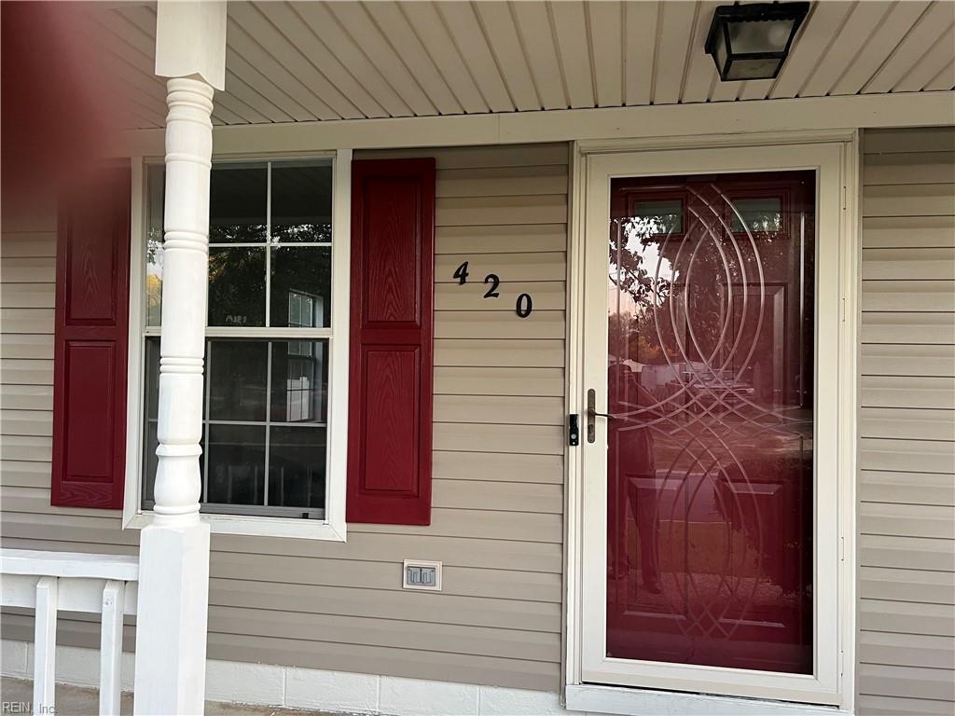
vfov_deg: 53.1
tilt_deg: +1.1
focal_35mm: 26
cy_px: 358
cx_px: 478
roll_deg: +0.1
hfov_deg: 67.3
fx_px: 717
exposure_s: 1/88
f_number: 1.5
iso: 125
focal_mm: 5.7
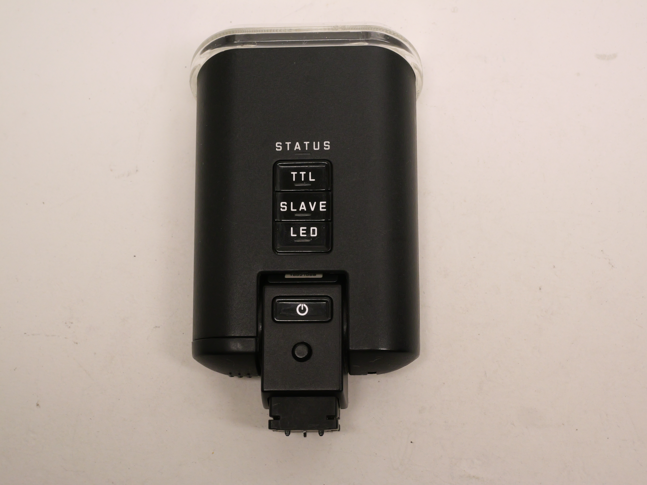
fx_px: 1122
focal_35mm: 60
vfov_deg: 24.4
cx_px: 324
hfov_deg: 32.2
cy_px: 242
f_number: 8
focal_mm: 30
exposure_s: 1/100
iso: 1600
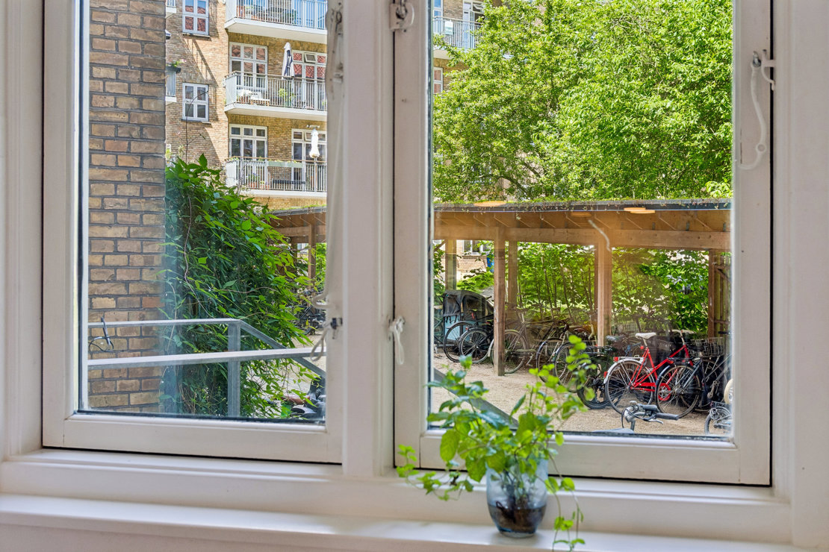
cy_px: 276
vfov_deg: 31.9
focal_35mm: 42
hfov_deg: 46.4
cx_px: 414
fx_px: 967
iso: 200
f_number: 8
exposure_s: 1/50
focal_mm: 28
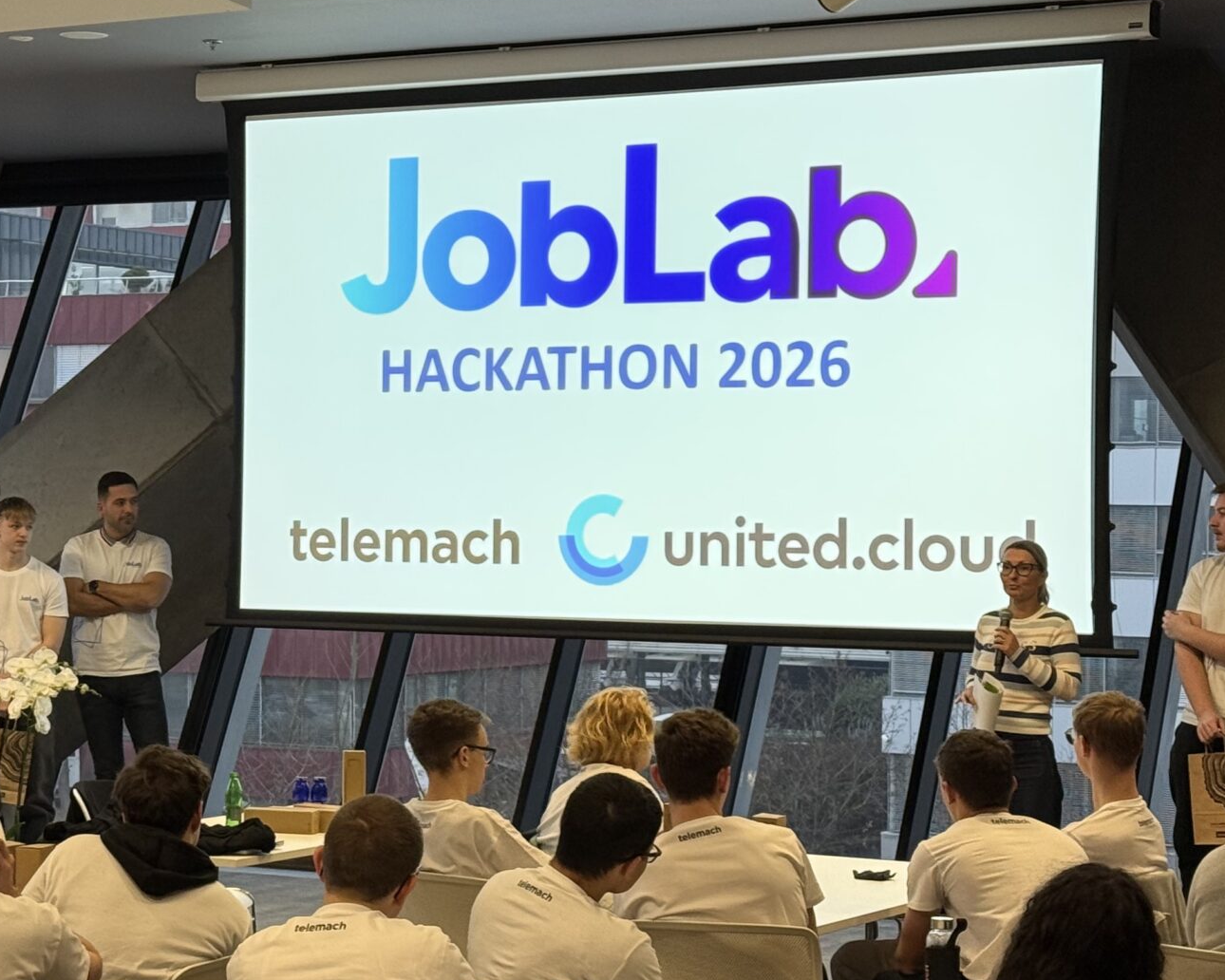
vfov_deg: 16.5
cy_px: 518
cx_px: 262
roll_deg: -0.6
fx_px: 3372
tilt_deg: -0.6
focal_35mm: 93
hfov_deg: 20.4
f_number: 1.78
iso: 100
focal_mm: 6.76
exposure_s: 1/100
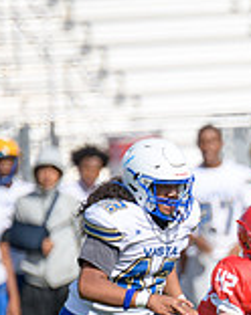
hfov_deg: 1.5
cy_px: 326
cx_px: 447
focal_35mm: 1050
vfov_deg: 1.8
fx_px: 9788
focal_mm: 300
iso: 200
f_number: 2.8
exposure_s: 1/3200
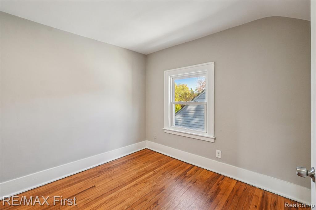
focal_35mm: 15
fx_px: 132
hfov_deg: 100.4
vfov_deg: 77.3
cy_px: 105
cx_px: 158
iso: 500
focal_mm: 10
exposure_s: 1/30
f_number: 8
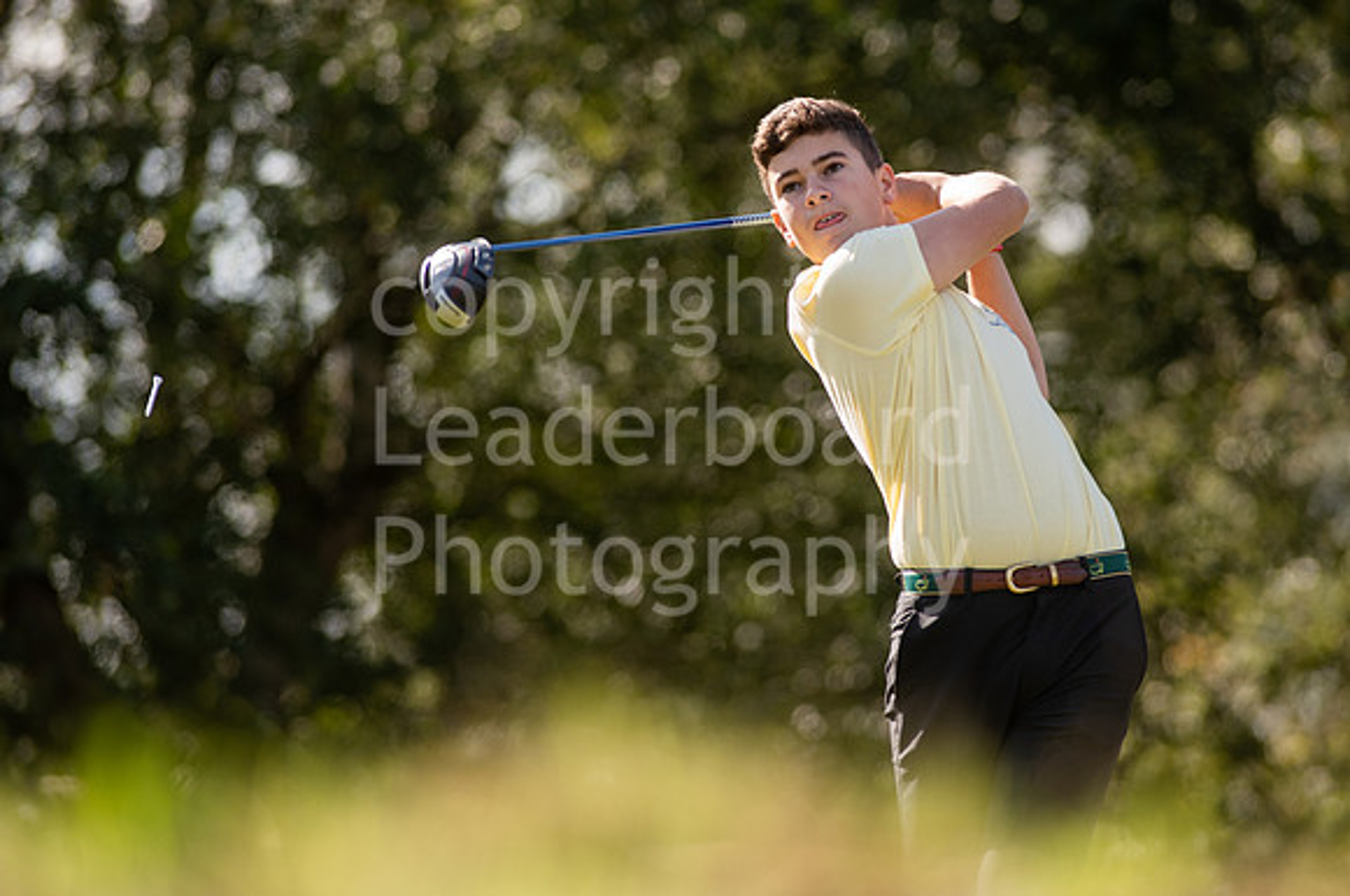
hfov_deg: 5.5
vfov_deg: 3.7
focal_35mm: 373
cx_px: 785
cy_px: 337
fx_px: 13971
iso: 320
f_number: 4
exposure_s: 1/1600
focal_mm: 300
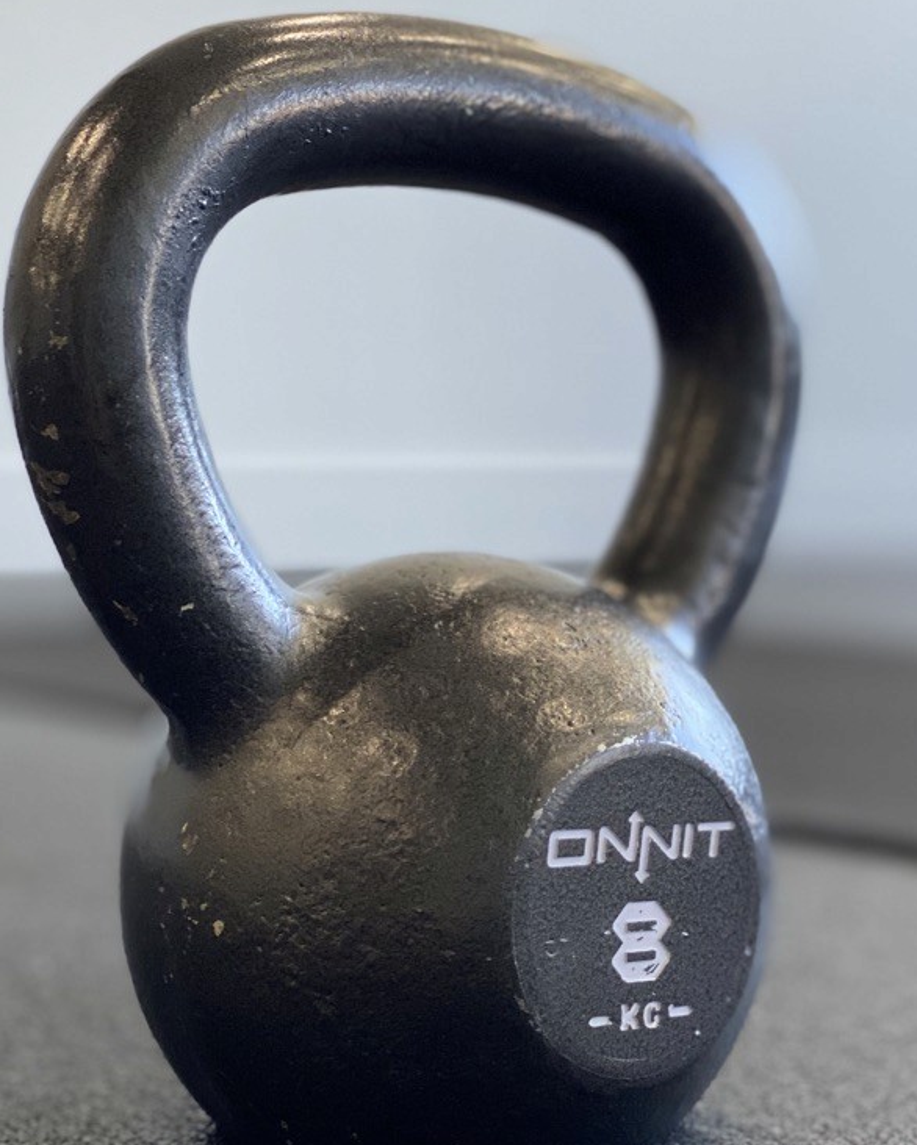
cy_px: 630
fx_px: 2408
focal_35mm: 71
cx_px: 526
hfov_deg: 21.5
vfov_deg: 26.7
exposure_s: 1/40
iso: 125
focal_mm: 6
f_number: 2
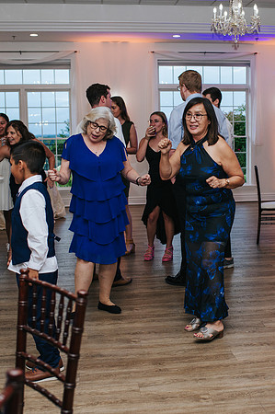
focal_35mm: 53
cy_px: 207
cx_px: 182
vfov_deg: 37.8
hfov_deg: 25.5
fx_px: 604
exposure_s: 1/200
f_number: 3.2
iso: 800
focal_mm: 35
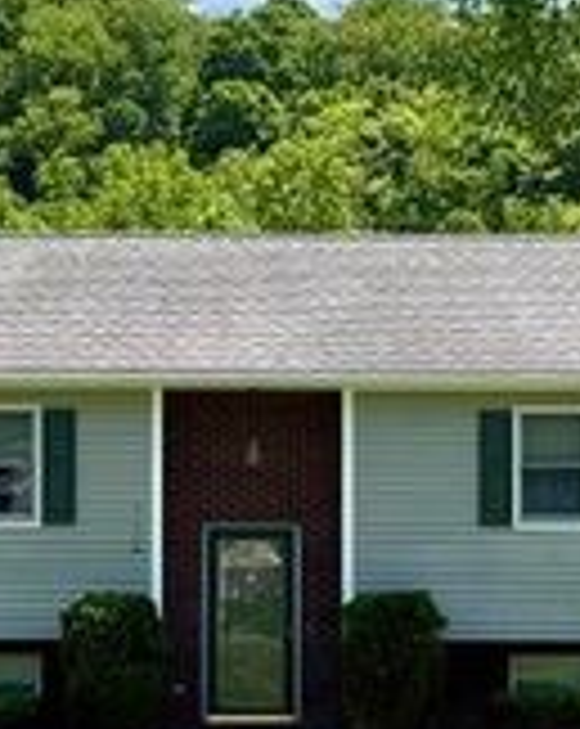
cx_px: 243
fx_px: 3120
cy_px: 443
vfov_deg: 13.3
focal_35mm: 145
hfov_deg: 10.6
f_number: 1.78
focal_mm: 6.76
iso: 80
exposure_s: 1/3226
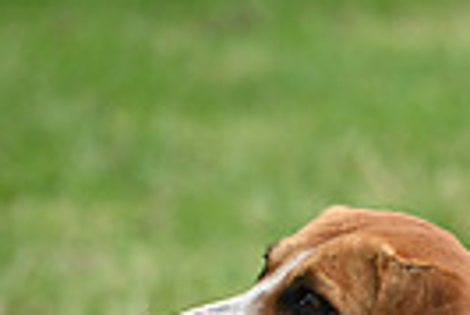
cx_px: 908
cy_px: 536
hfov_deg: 2.8
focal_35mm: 743
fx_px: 9711
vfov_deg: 1.9
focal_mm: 170
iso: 220
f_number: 4.5
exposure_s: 1/1000
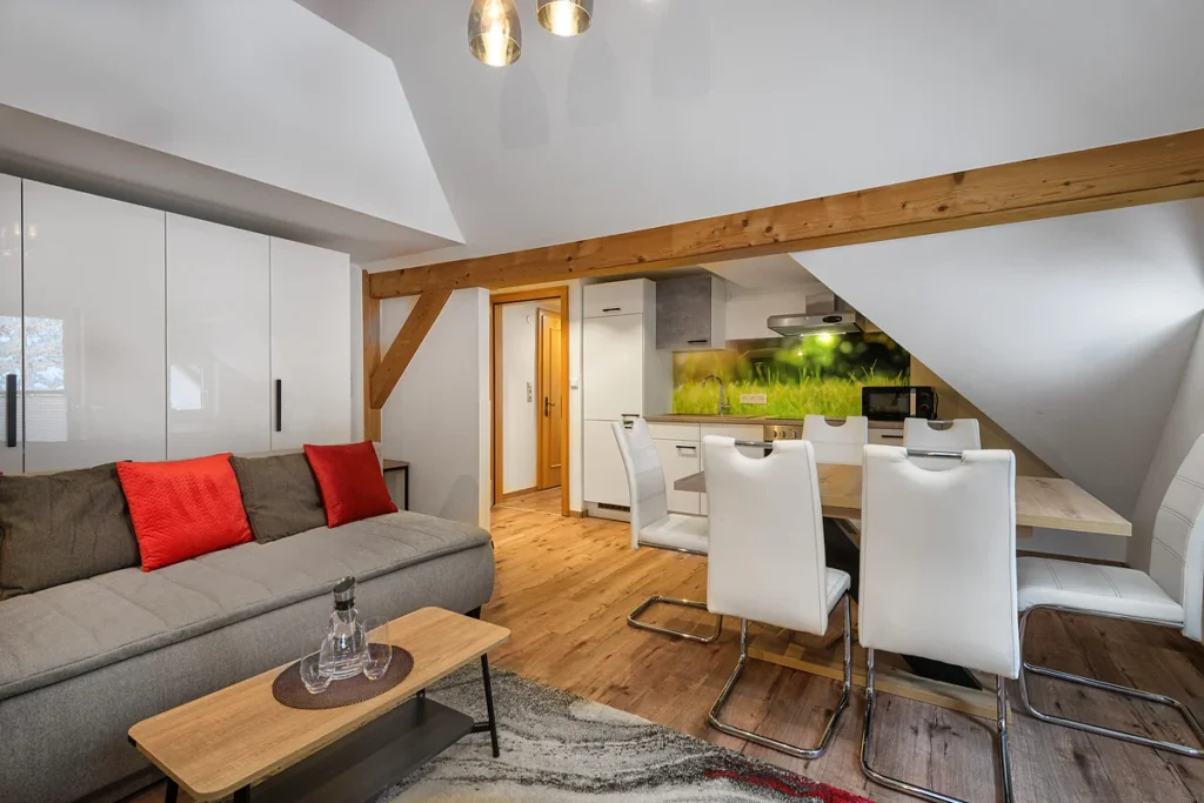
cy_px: 402
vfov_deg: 70.5
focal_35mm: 17
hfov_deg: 93.3
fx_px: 569
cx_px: 602
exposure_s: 1/8
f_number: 9.5
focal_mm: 17
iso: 400
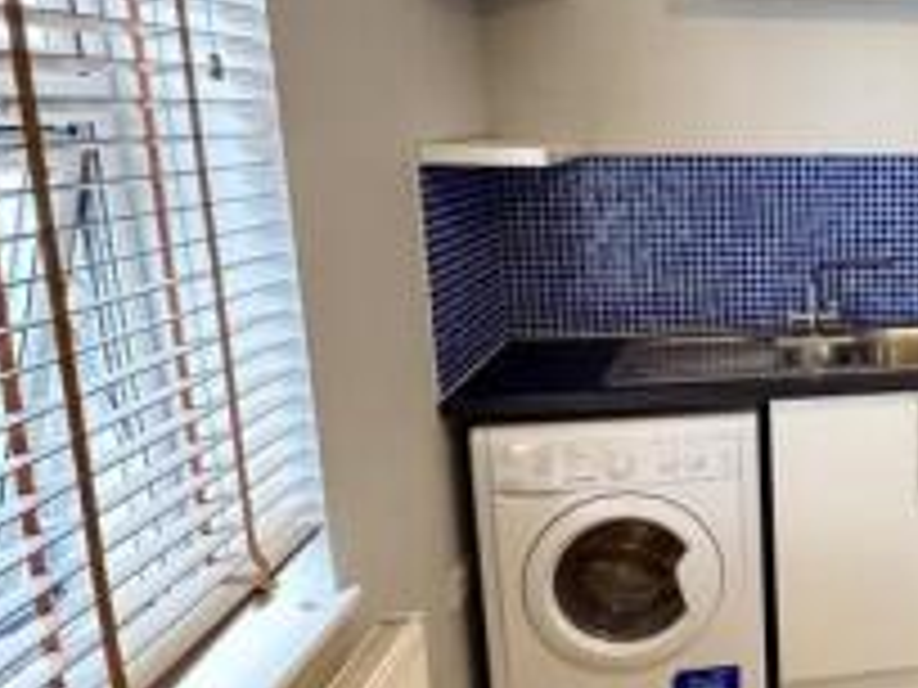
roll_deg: -0.4
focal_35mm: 40
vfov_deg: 35.9
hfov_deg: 37.4
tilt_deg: -9.1
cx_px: 1060
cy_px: 313
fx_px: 1061
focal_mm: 2.22
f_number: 2.2
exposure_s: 1/100
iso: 250
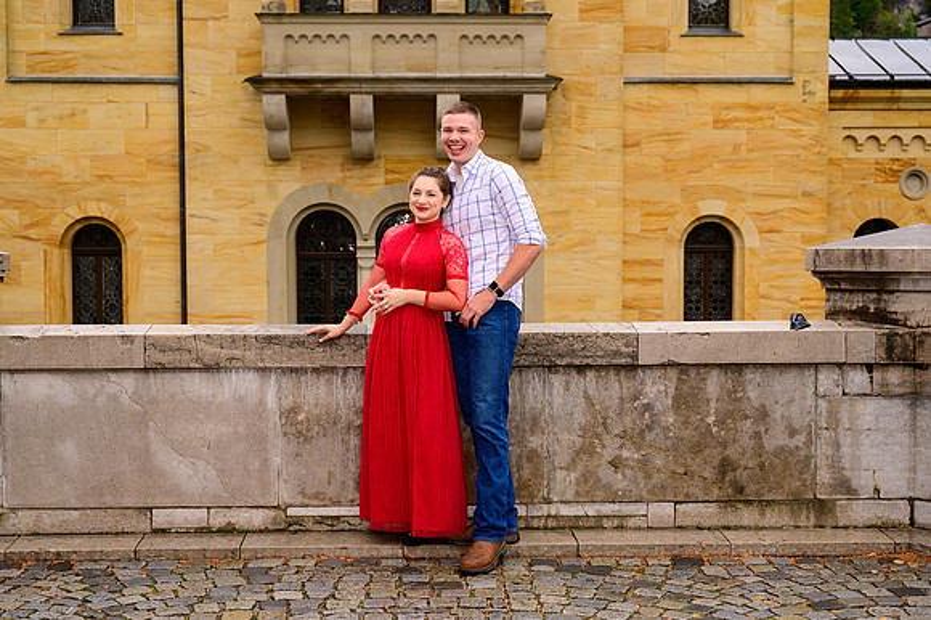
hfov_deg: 38.0
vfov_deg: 25.8
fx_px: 1352
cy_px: 310
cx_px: 466
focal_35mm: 52
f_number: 4.5
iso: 400
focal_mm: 50
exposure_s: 1/400
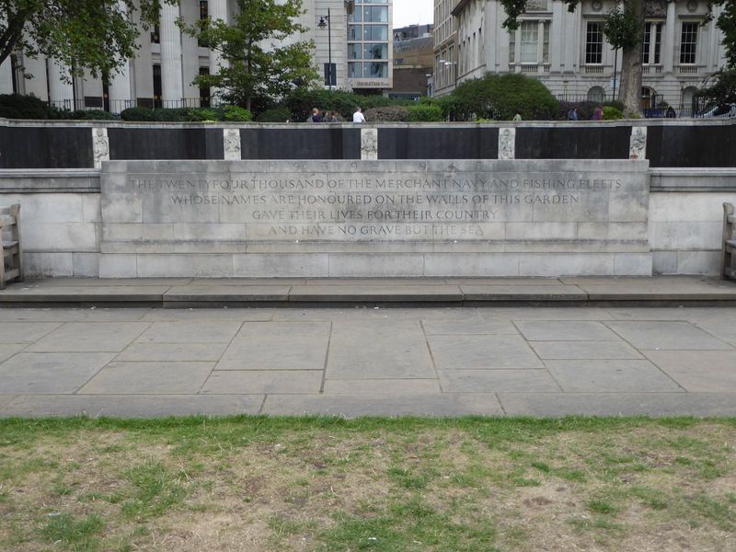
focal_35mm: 42
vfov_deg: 34.3
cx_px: 368
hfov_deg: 44.8
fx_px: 893
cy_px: 276
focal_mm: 7.2
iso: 80
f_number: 3.8
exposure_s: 1/80
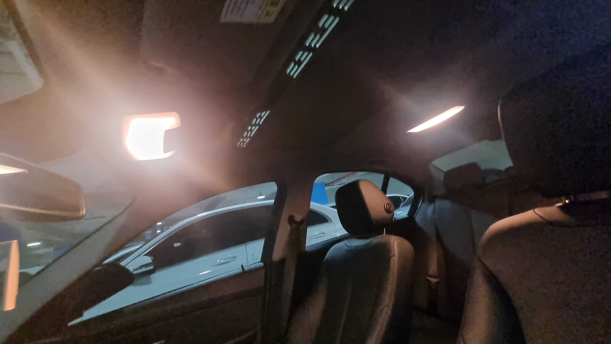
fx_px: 243
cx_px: 320
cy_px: 172
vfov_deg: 70.5
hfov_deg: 102.9
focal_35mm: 15
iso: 1600
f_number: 2.2
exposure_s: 1/27
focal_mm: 2.2
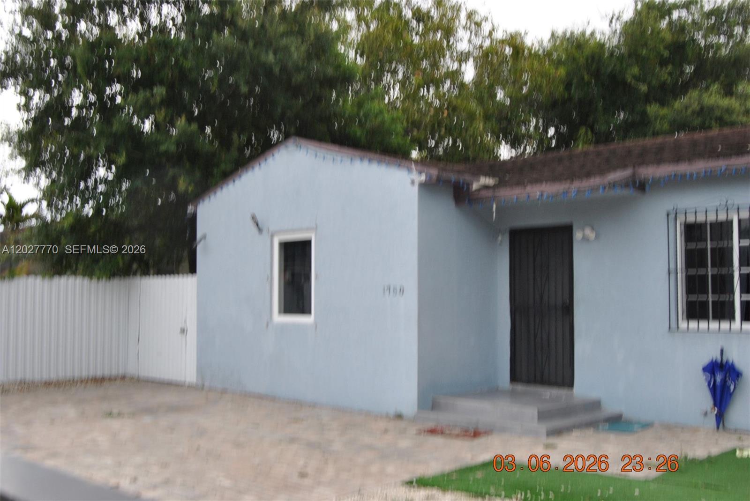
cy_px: 250
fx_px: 813
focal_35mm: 39
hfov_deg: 49.5
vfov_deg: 34.3
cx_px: 375
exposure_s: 1/30
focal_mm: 26
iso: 320
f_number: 4
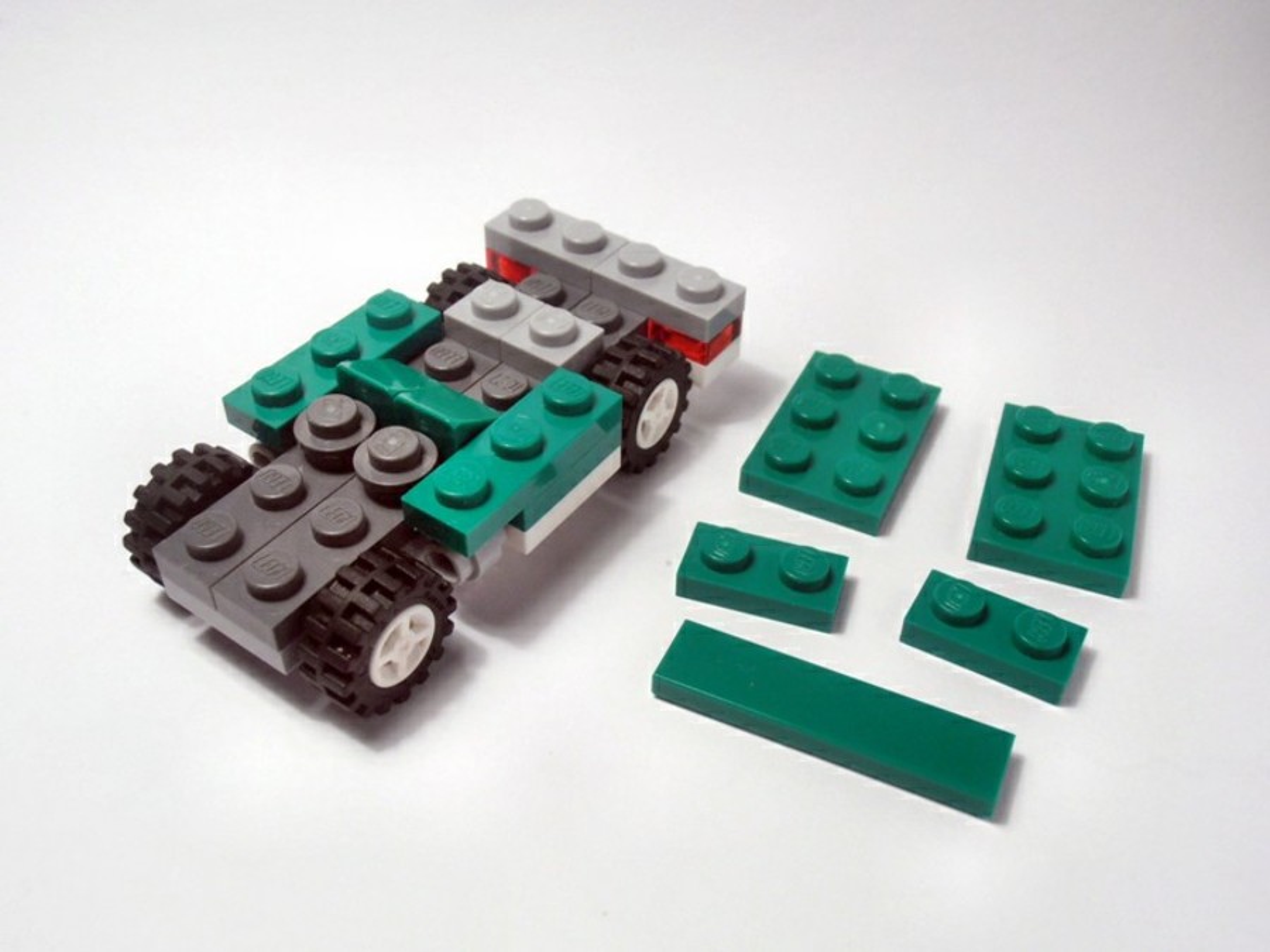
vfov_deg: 38.7
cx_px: 635
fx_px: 1357
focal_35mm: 37
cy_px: 476
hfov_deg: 50.1
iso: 80
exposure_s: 1/60
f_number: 3.9
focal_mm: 6.61
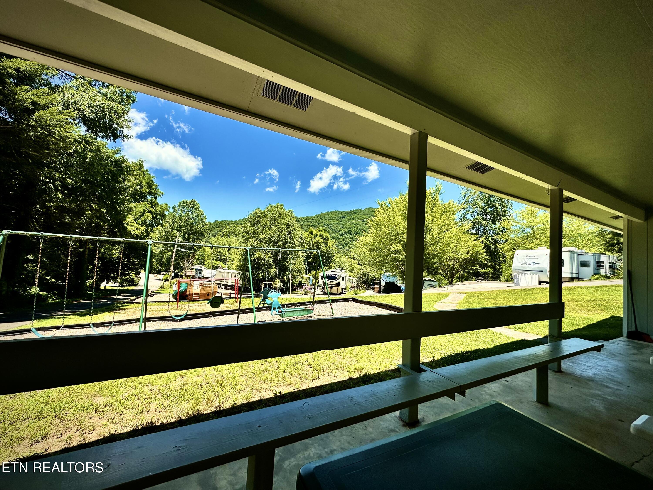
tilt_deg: +3.2
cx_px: 326
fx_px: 264
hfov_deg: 102.1
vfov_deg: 85.7
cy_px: 245
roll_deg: -3.2
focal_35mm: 14
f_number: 2.2
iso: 40
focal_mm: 2.22
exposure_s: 1/1159
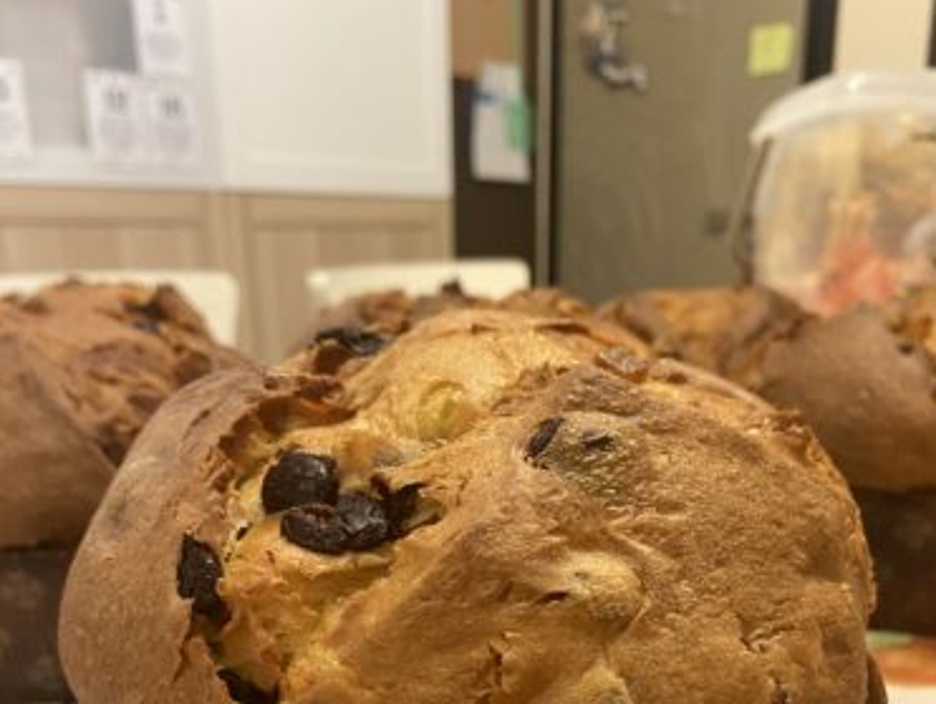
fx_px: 947
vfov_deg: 39.2
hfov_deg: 52.6
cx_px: 471
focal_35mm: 35
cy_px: 565
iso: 320
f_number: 1.8
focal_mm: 4.25
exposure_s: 1/50
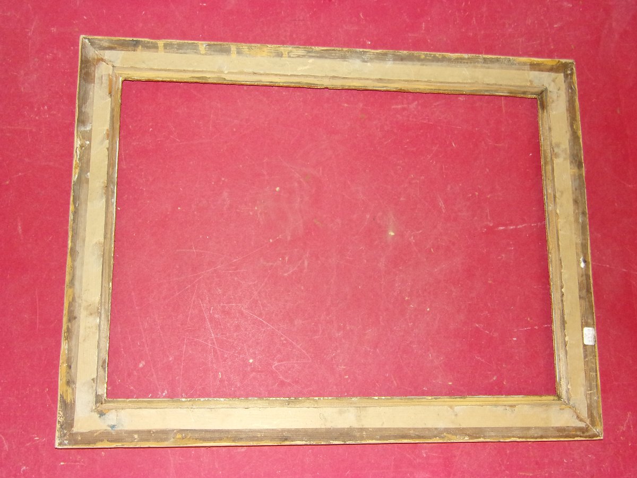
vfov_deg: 39.7
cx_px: 318
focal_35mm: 36
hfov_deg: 51.4
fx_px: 662
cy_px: 239
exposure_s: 1/34
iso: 200
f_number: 3.9
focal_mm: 6.5
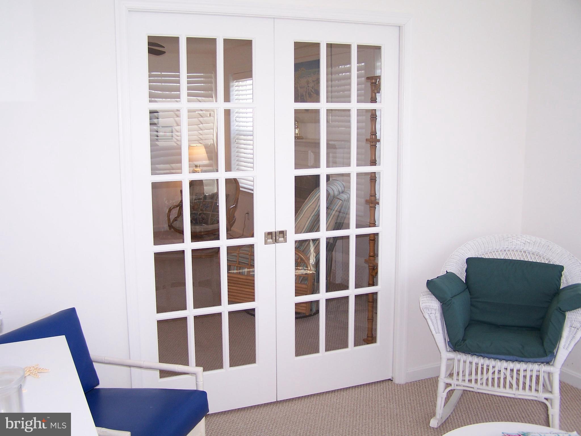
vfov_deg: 37.7
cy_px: 218
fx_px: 638
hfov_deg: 49.0
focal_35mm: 38
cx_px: 290
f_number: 2.8
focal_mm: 6.3
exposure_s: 1/90
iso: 80
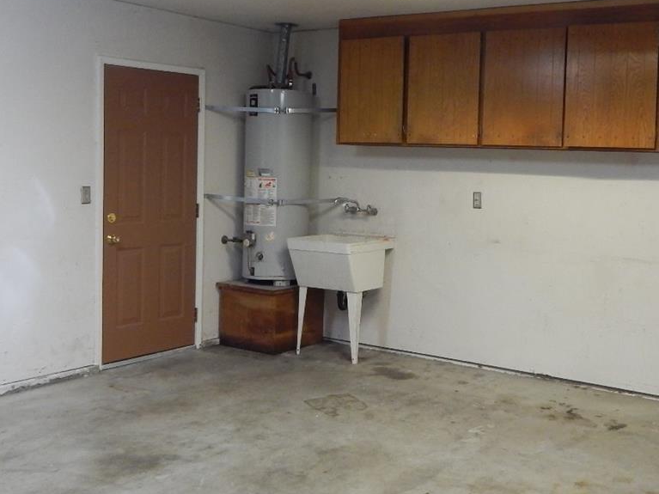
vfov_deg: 33.5
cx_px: 437
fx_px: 818
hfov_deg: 43.3
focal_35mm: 43
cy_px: 195
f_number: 3
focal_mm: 4
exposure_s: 1/30
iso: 320
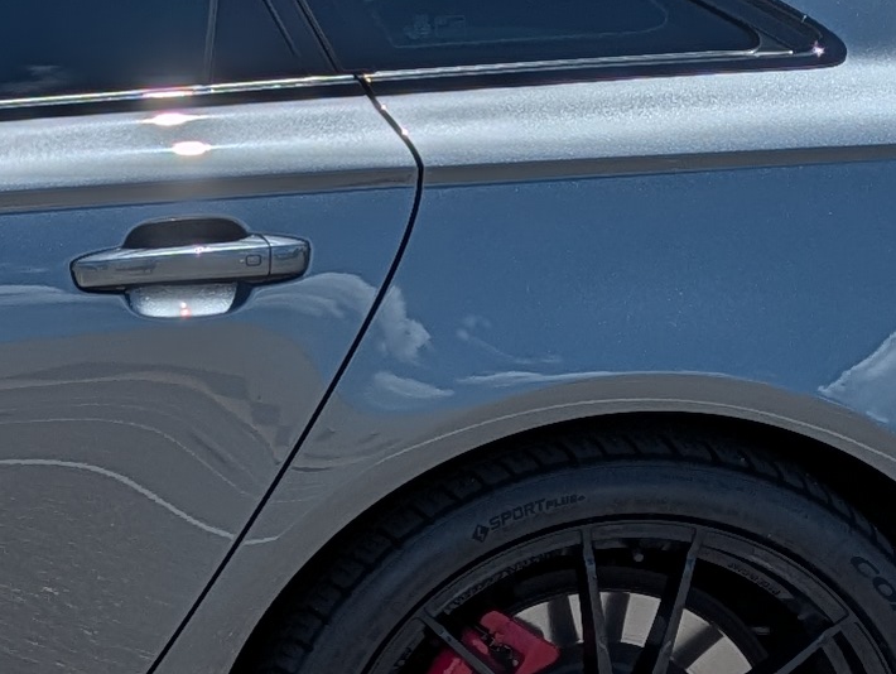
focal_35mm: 138
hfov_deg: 13.1
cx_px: -646
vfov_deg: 10.7
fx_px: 3576
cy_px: 654
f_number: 1.68
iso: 22
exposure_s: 1/9901
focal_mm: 6.9
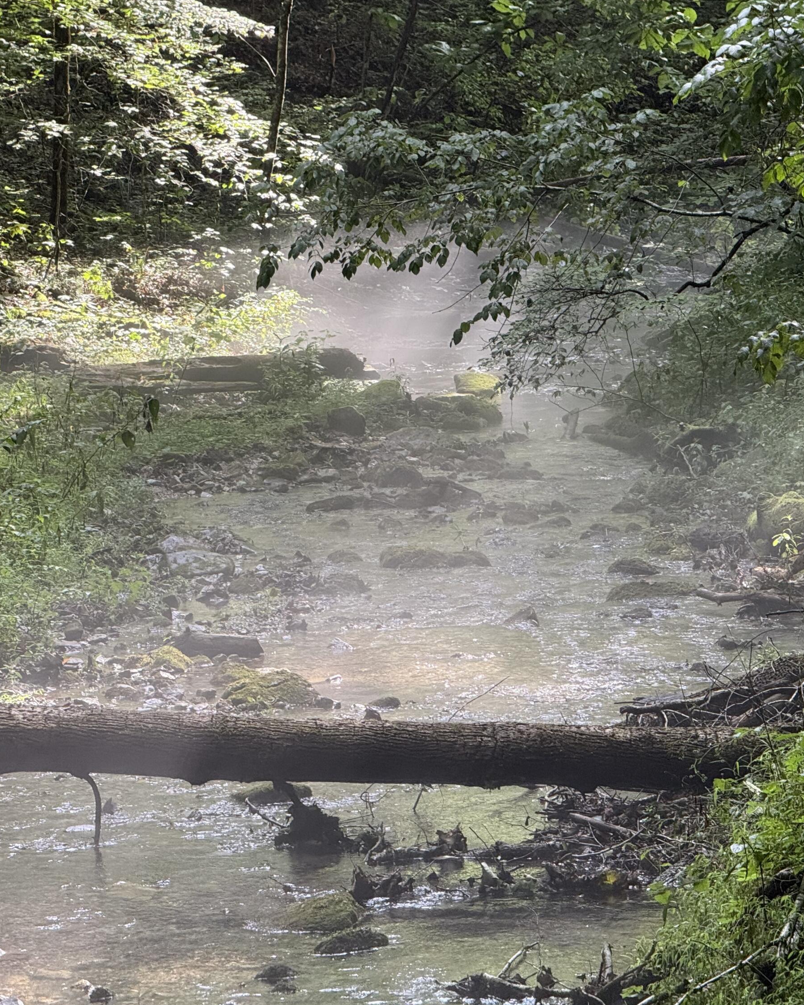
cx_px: 356
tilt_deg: -5.3
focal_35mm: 157
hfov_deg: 9.8
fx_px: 4669
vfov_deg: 12.3
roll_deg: +2.2
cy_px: 503
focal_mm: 15.66
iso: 160
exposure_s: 1/99
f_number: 2.8
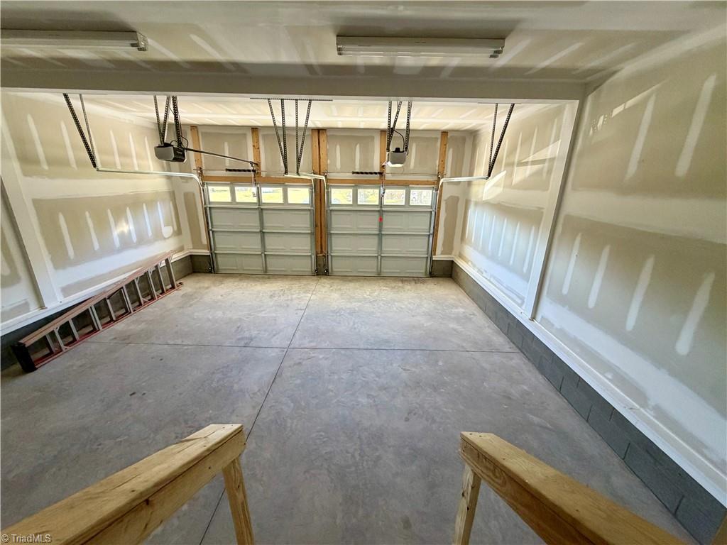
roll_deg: -0.9
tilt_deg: -18.2
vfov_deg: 85.7
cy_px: 272
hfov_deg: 102.1
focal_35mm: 14
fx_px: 294
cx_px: 364
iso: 250
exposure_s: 1/121
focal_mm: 2.22
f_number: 2.2
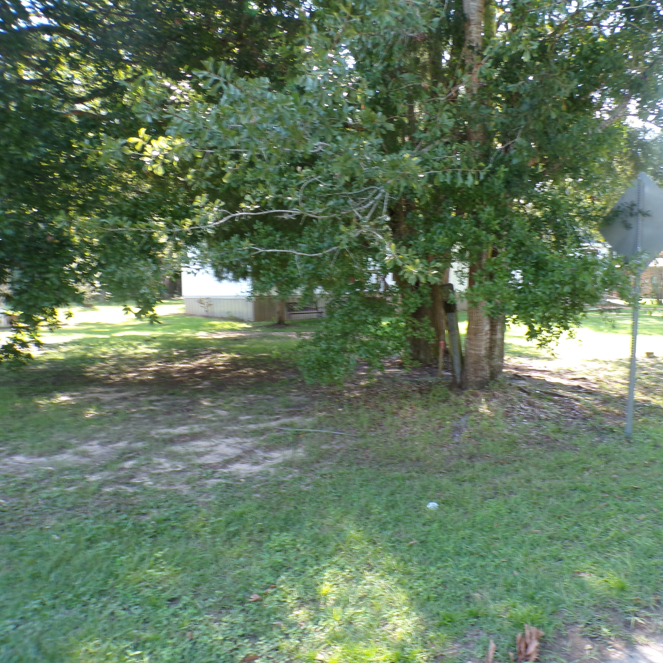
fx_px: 628
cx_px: 441
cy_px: 325
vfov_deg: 55.6
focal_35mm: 29
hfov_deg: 54.5
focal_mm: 4.3
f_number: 4.4
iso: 100
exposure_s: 1/45
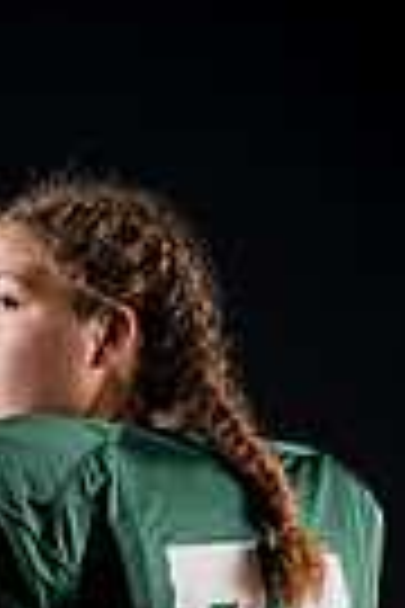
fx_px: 6193
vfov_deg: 5.6
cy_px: 892
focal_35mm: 367
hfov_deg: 3.7
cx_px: 94
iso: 200
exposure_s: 1/160
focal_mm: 110
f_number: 4
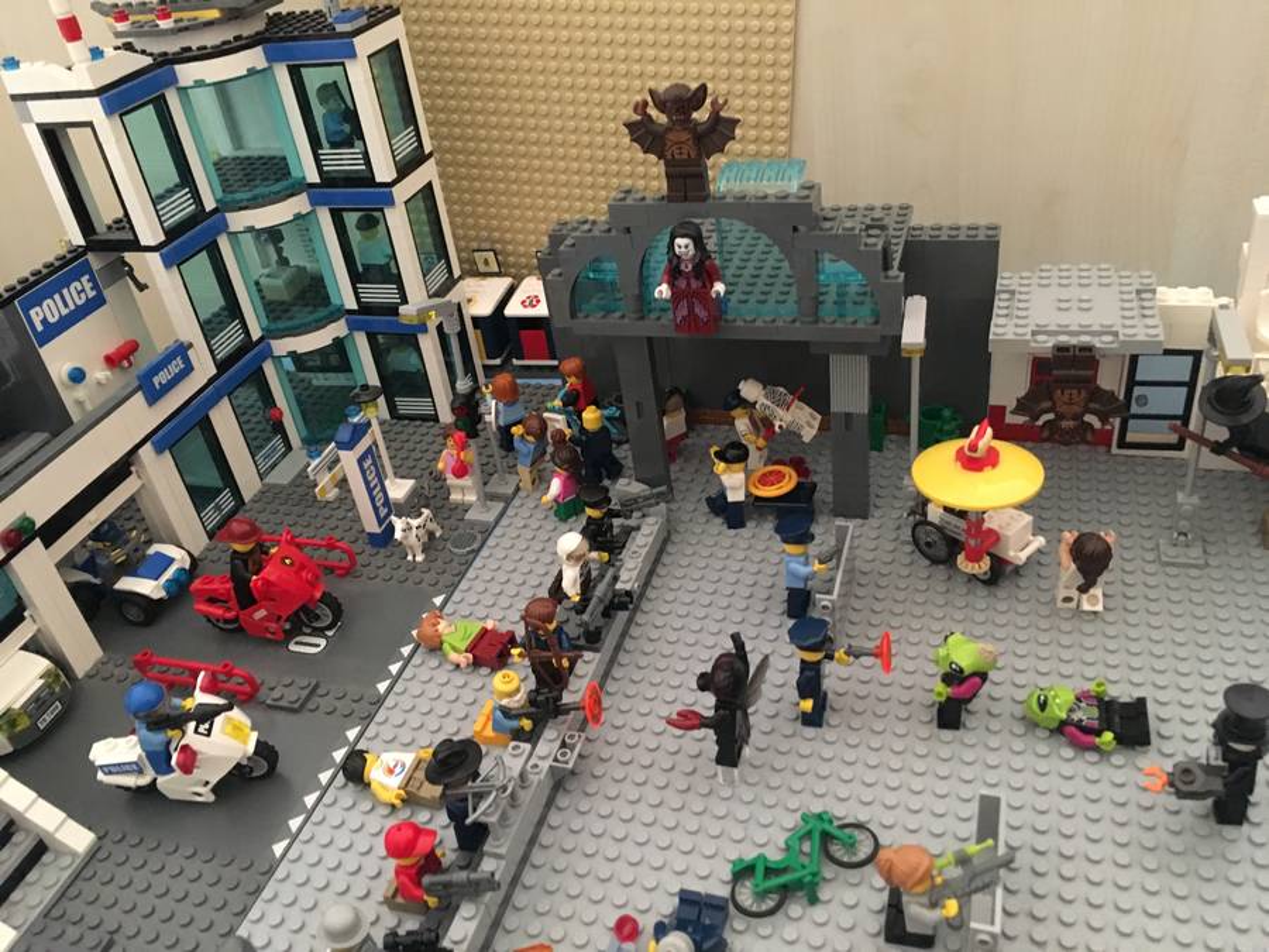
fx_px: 1063
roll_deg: +9.2
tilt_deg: -33.4
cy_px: 476
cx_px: 634
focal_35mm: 29
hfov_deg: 61.7
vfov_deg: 48.2
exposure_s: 1/17
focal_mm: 4.15
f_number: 2.2
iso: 500
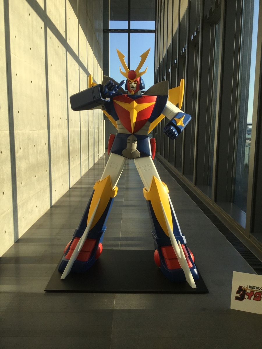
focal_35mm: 31
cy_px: 174
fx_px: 313
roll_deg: -2.8
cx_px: 131
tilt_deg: -7.2
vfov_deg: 58.4
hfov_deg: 45.4
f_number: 2.4
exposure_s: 1/612
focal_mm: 3.3
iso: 25
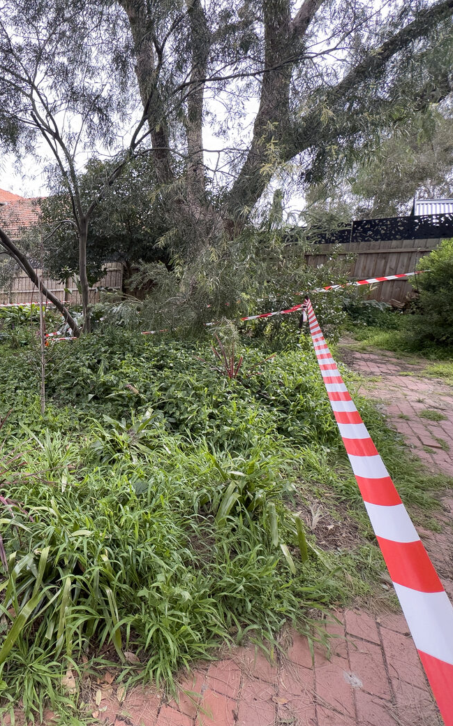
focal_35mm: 20
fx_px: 395
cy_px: 361
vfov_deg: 85.1
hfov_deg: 53.7
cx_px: 63
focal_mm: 2.22
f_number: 2.2
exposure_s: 1/115
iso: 40
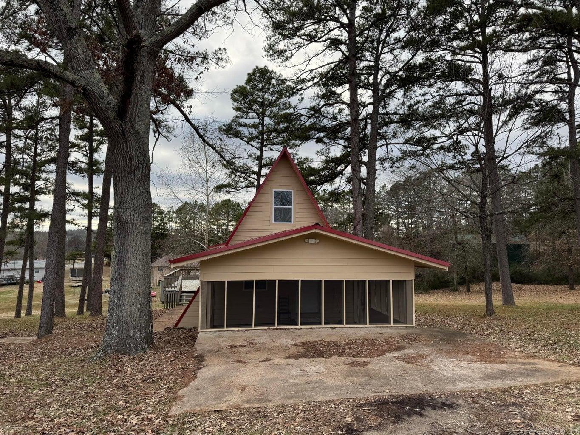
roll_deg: -0.4
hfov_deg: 71.6
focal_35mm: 24
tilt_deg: +3.0
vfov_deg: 56.8
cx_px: 290
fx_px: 402
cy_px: 218
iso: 80
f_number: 1.78
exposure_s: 1/864
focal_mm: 6.76
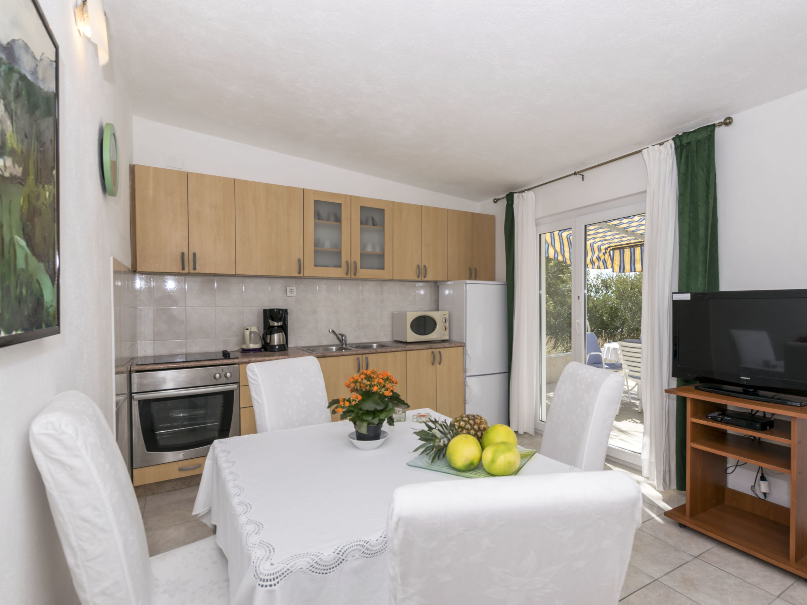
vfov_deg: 74.7
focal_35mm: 17
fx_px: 396
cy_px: 311
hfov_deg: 90.7
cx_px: 444
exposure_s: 1/160
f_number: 8
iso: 100
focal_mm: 10
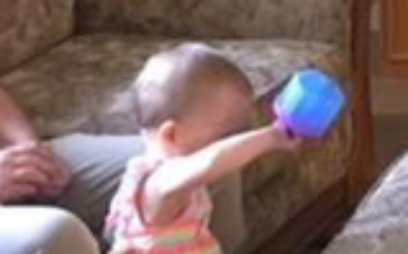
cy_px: -275
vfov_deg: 9.7
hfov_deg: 14.3
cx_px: 790
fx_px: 1377
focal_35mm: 124
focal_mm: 4.15
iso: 200
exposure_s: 1/24
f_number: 2.2
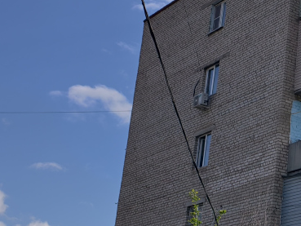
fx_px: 705
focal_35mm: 81
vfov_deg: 18.0
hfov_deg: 19.6
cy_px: 188
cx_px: 498
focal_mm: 6.54
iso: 72
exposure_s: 1/6250
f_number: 1.57
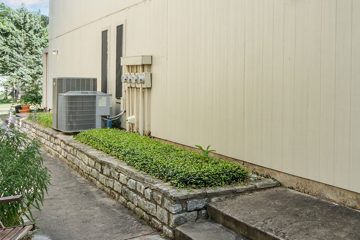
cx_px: 346
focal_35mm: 40
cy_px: 86
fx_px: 400
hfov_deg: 42.9
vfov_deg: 33.2
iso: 100
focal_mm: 16
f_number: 4
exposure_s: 1/15
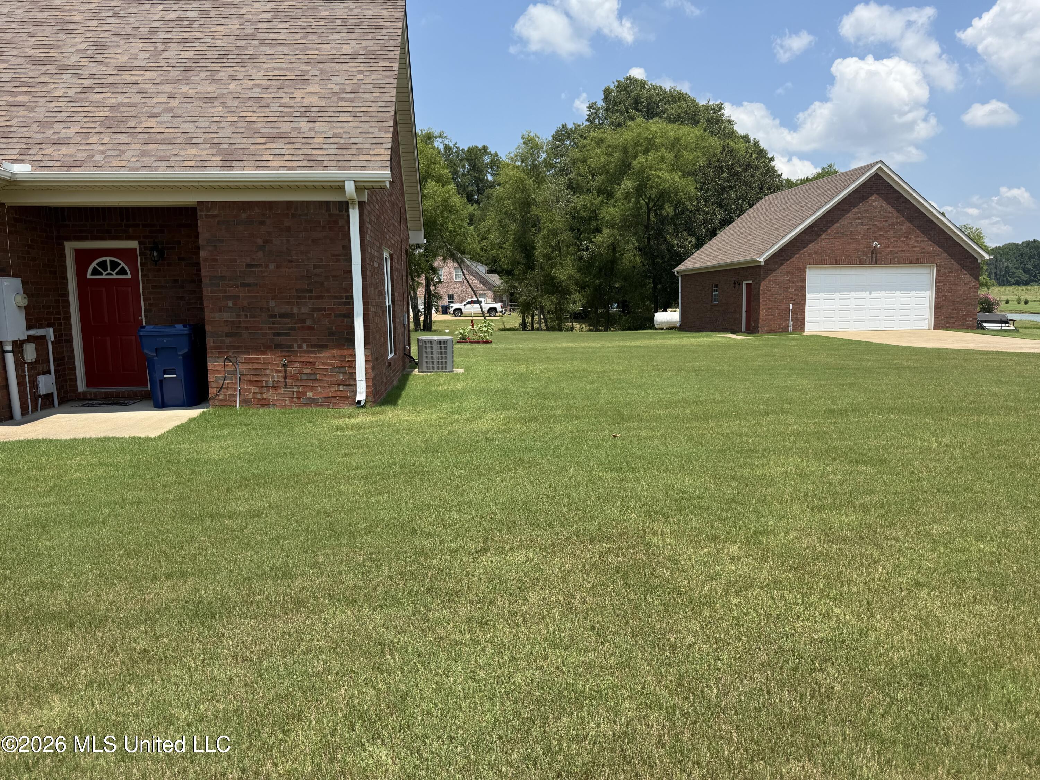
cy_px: 390
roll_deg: +0.8
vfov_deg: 56.8
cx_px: 520
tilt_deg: -6.7
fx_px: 721
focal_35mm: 24
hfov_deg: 71.6
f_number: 1.78
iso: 80
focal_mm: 6.76
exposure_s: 1/3425
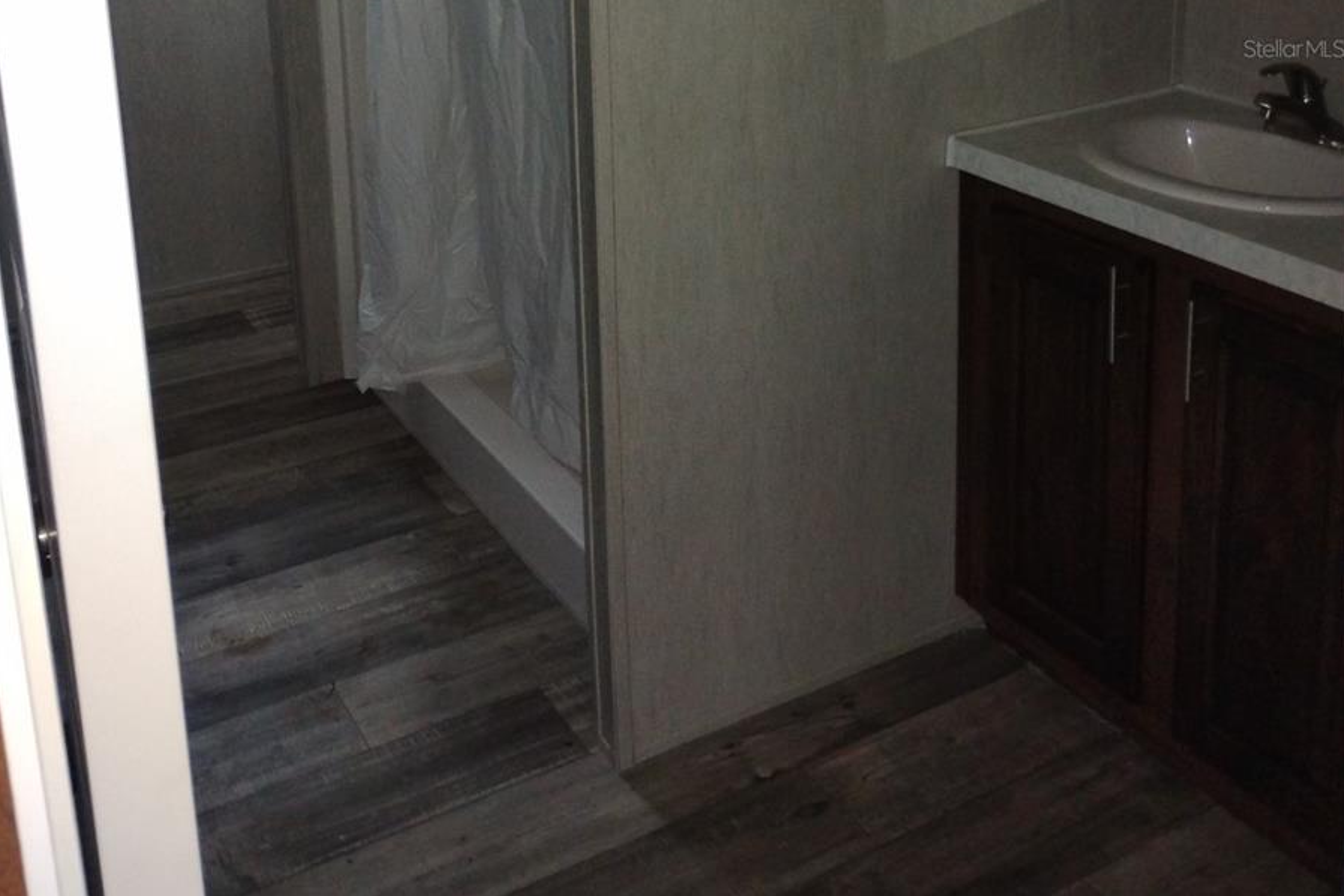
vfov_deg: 32.1
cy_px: 48
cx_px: 673
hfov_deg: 49.6
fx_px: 1456
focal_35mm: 39
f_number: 1.8
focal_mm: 4.26
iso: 1419
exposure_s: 1/40
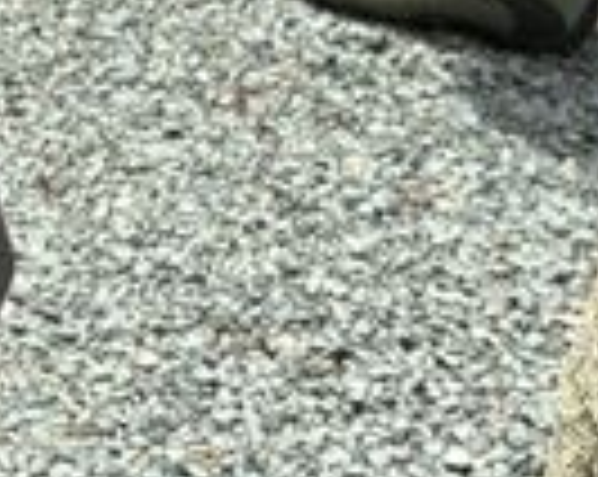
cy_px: -340
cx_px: -411
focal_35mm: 156
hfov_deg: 11.6
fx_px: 2757
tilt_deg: -23.5
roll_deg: +0.0
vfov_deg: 9.5
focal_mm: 5.96
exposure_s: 1/1845
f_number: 1.6
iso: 50
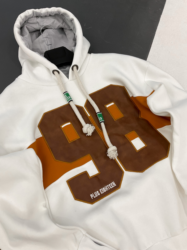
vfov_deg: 61.7
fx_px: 209
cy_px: 125
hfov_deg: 48.2
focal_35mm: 29
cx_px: 94
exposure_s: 1/100
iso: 50
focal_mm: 3
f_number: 1.8
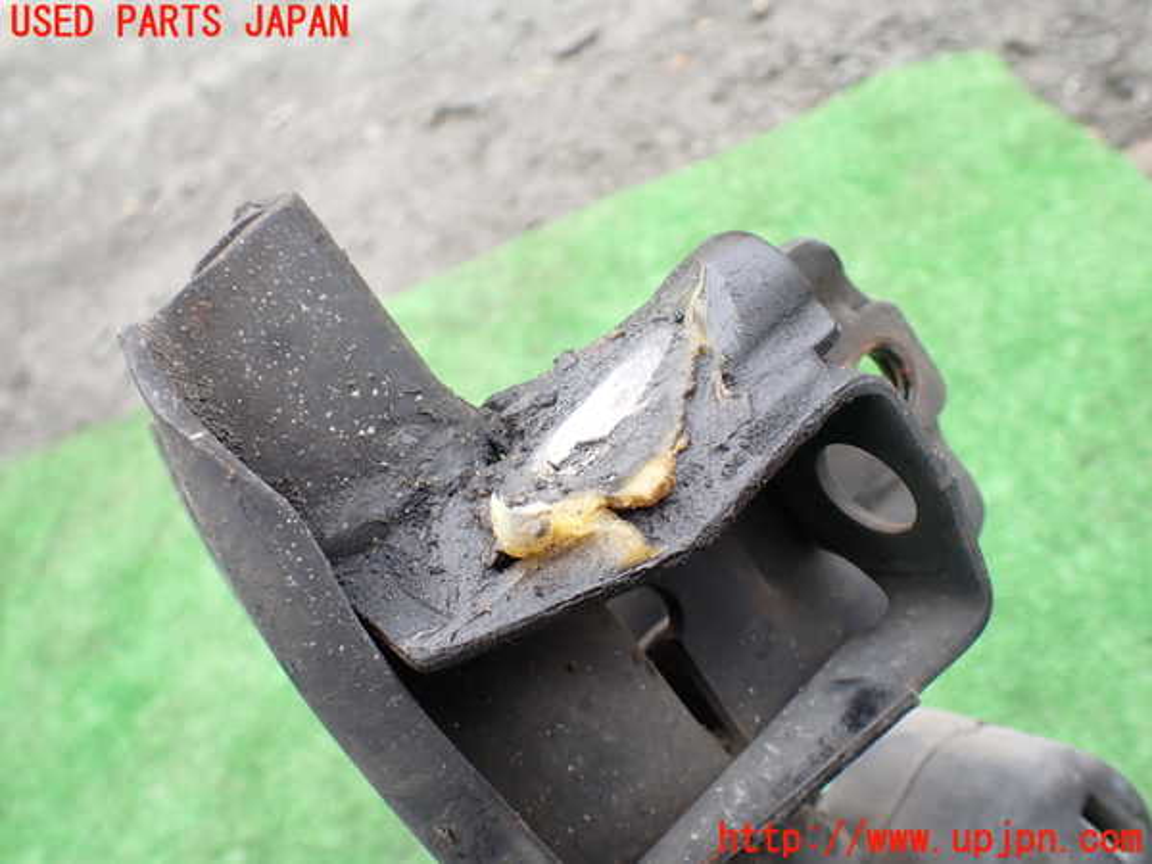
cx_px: 576
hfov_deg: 60.0
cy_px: 432
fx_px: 998
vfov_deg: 46.8
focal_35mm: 30
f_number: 2.3
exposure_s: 1/200
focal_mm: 5.4
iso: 100
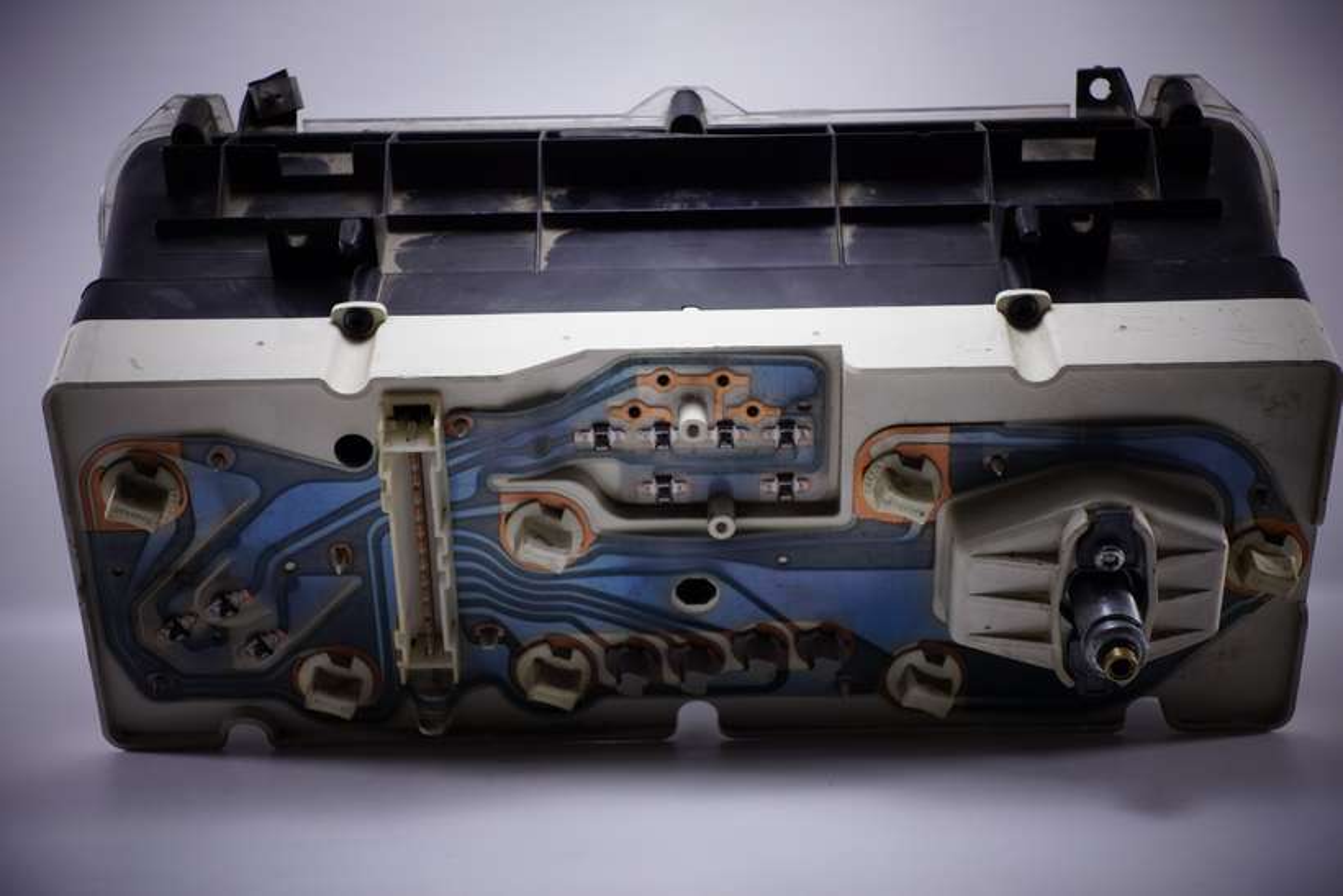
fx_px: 2500
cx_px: 672
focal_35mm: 67
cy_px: 448
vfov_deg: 20.3
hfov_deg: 30.1
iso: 125
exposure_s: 1/80
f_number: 4
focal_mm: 25.02
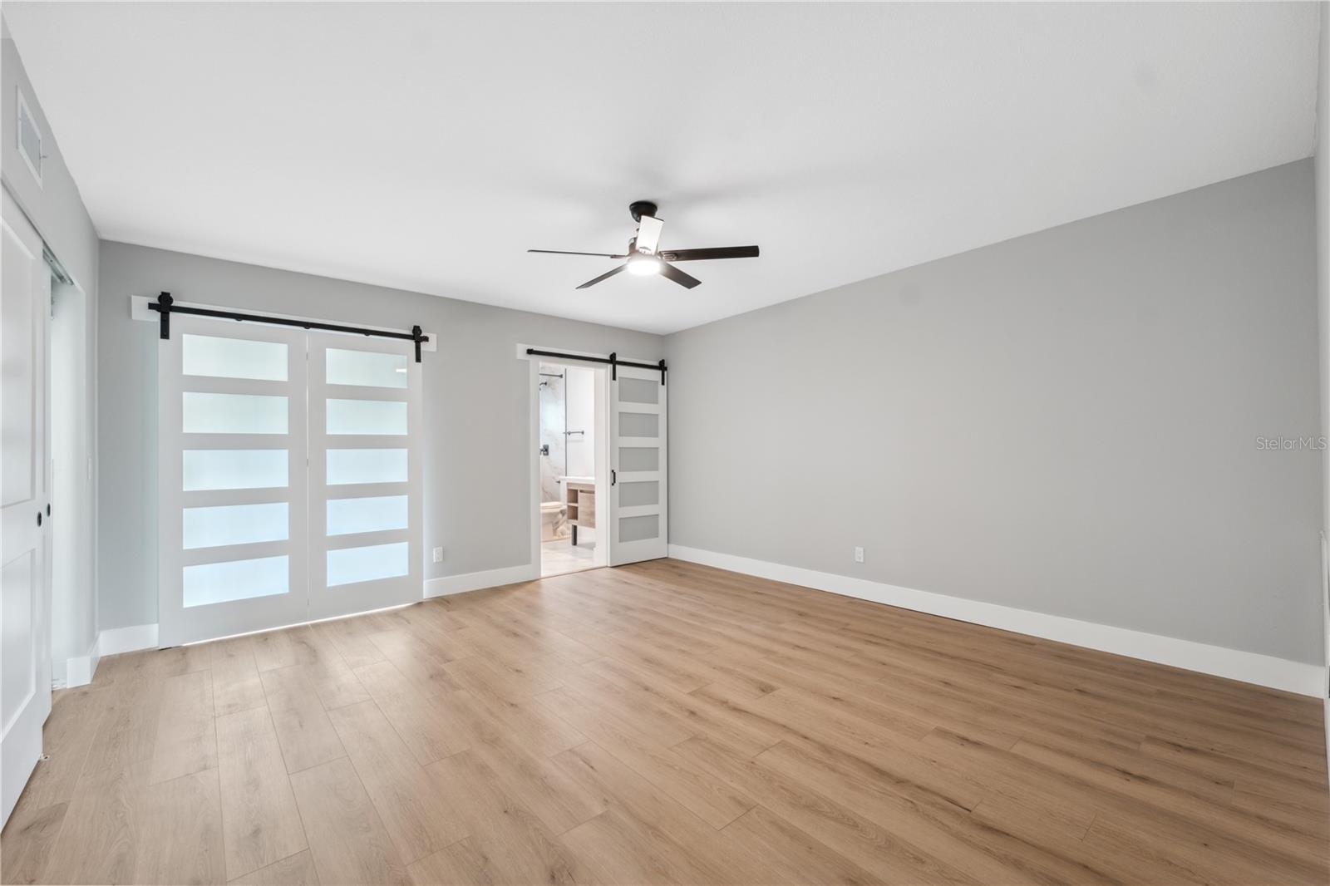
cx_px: 665
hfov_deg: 104.3
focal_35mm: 14
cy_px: 443
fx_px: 517
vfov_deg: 81.2
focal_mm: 14
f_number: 8
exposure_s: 1/4
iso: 400
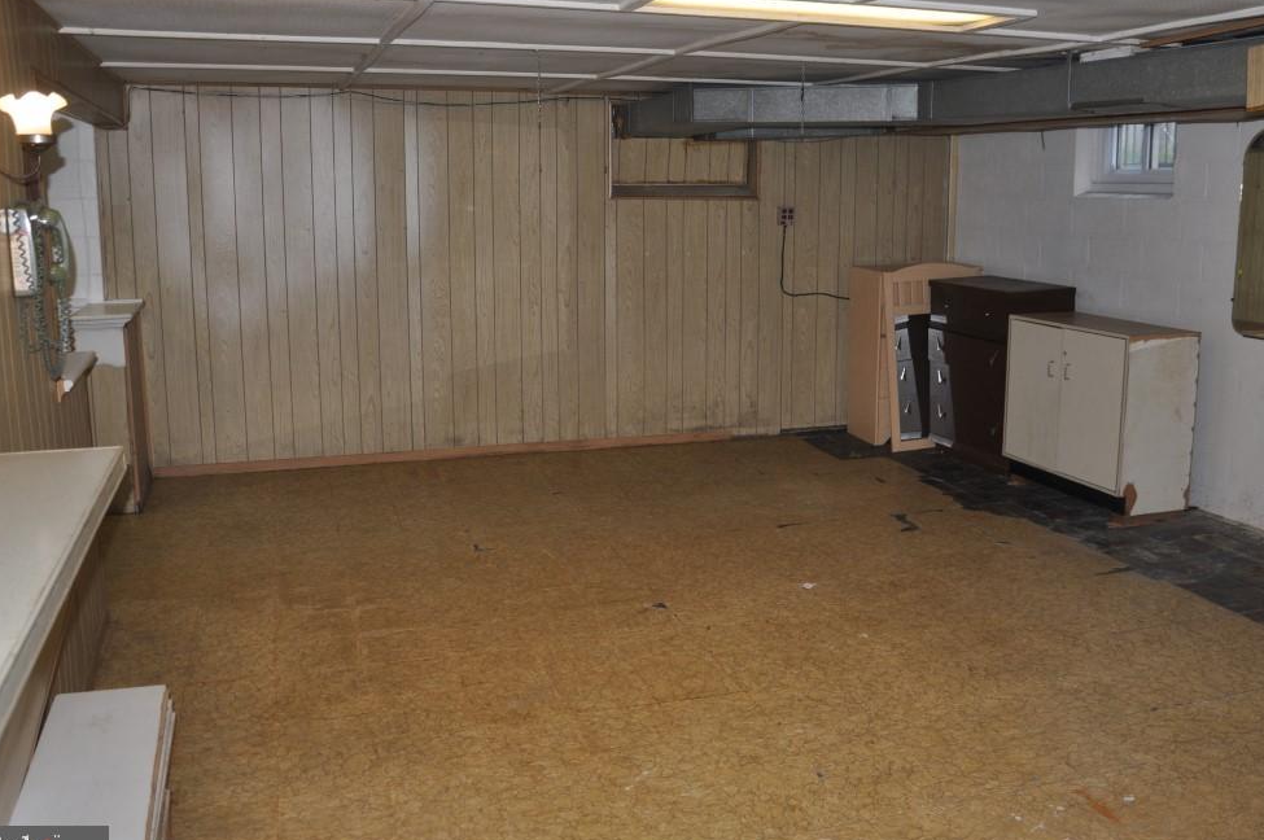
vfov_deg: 41.0
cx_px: 696
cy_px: 381
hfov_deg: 58.6
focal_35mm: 32
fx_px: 1122
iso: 220
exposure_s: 1/60
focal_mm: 18
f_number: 3.5
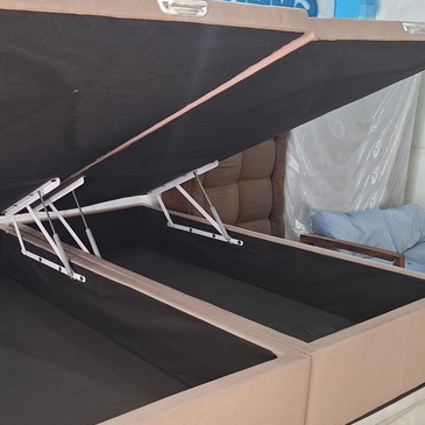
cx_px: 113
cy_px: 244
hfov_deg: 41.7
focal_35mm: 39
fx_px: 542
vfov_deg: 42.7
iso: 250
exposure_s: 1/30
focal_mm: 5.54
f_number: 1.8
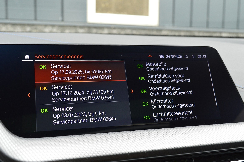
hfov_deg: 45.0
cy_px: 81
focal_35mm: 44
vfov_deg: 30.8
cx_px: 122
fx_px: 295
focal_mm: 29
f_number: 7.1
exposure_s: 1/60
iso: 800
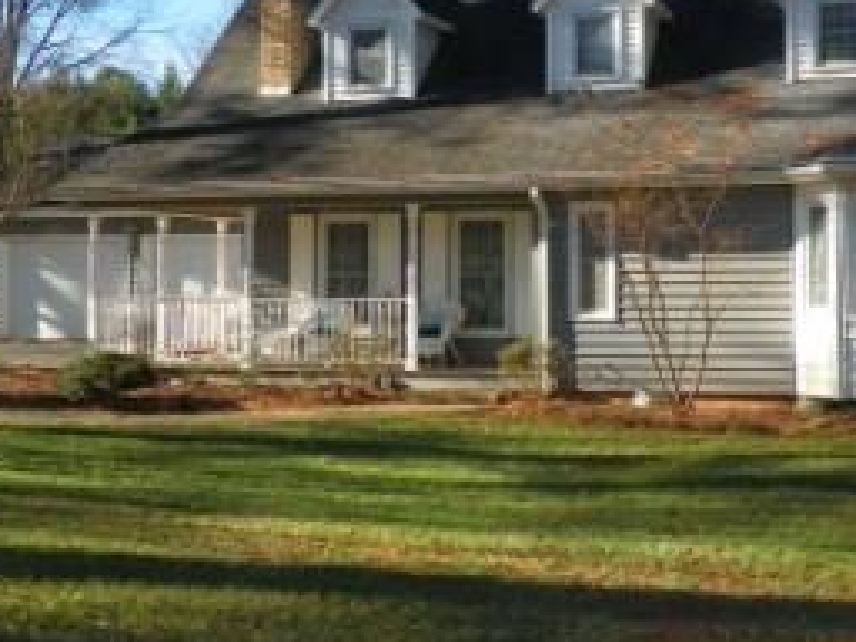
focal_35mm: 63
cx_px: 538
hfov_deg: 30.6
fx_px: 1558
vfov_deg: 23.2
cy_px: 201
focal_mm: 6.4
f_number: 4
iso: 64
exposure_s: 1/320
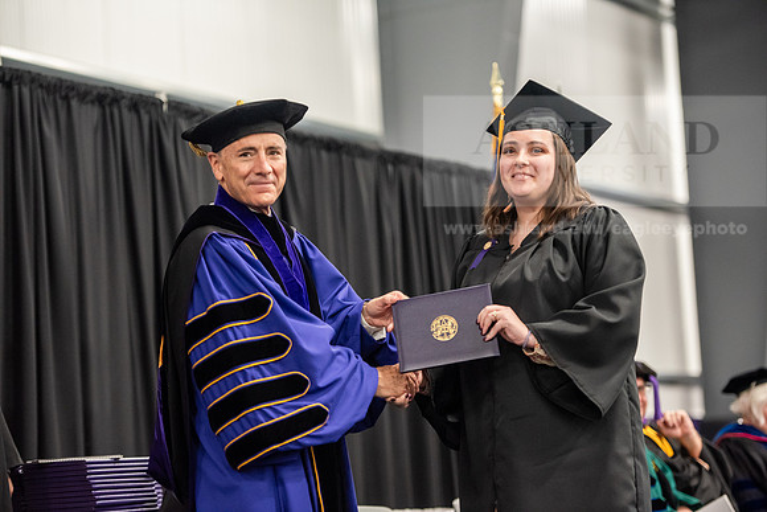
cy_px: 256
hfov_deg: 18.6
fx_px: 2344
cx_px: 384
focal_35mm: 110
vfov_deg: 12.5
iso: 3200
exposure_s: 1/200
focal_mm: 110
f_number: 3.2
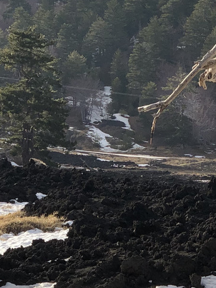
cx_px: 263
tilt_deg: +7.1
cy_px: 104
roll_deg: +0.7
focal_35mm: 174
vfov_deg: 11.3
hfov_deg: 8.4
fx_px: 1446
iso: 16
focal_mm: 6
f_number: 2.4
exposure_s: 1/1021
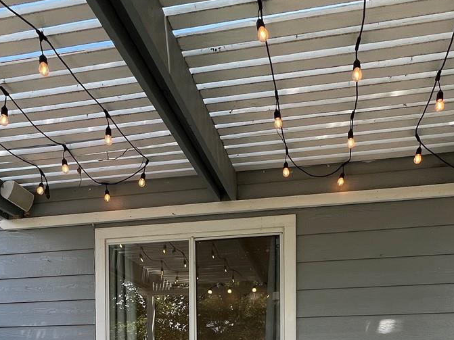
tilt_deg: -2.6
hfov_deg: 58.2
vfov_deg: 36.5
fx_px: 407
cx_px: 250
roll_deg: +0.0
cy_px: 395
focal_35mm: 31
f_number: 1.8
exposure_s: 1/178
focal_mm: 1.57
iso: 32
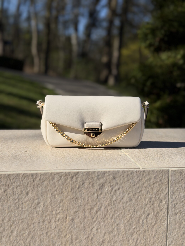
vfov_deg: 39.7
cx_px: 92
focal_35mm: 48
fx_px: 342
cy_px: 123
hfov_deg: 30.3
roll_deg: -1.8
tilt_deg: -8.0
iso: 64
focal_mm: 6.76
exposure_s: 1/11364
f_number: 1.78
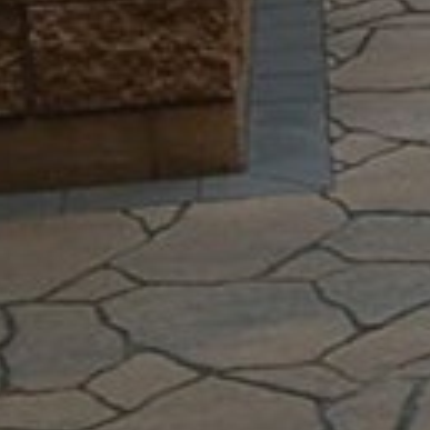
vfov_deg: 9.1
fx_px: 2558
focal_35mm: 182
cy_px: -377
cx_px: 1317
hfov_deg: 8.1
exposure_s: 1/250
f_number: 8
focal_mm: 18
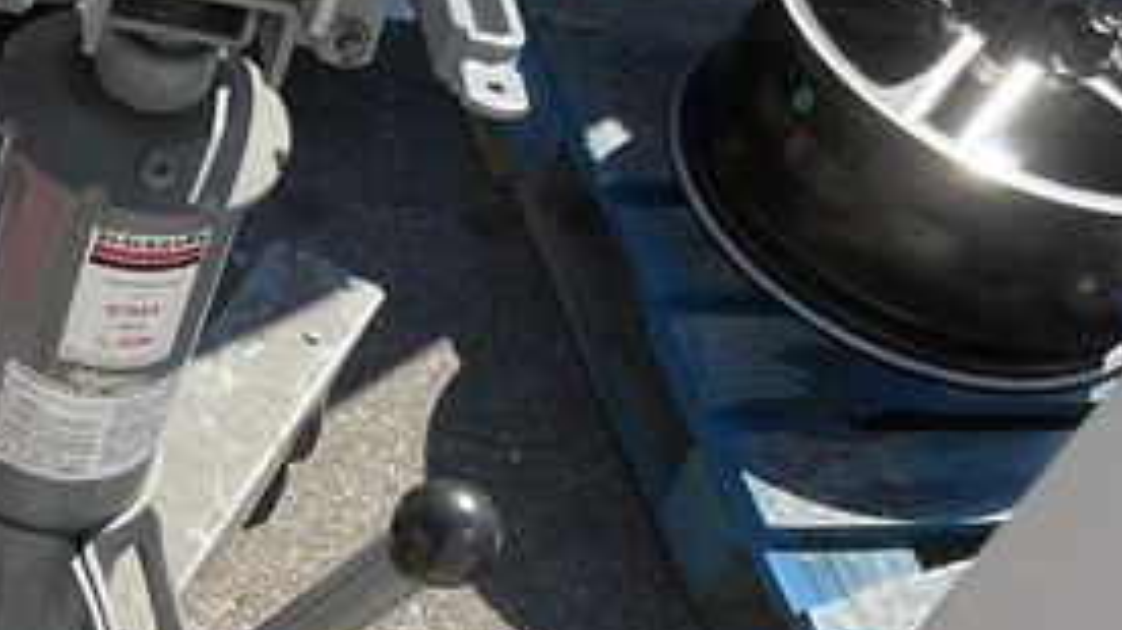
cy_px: 502
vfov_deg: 14.0
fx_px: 2558
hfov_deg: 23.9
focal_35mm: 86
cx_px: 65
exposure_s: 1/1121
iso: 25
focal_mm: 3
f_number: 1.8
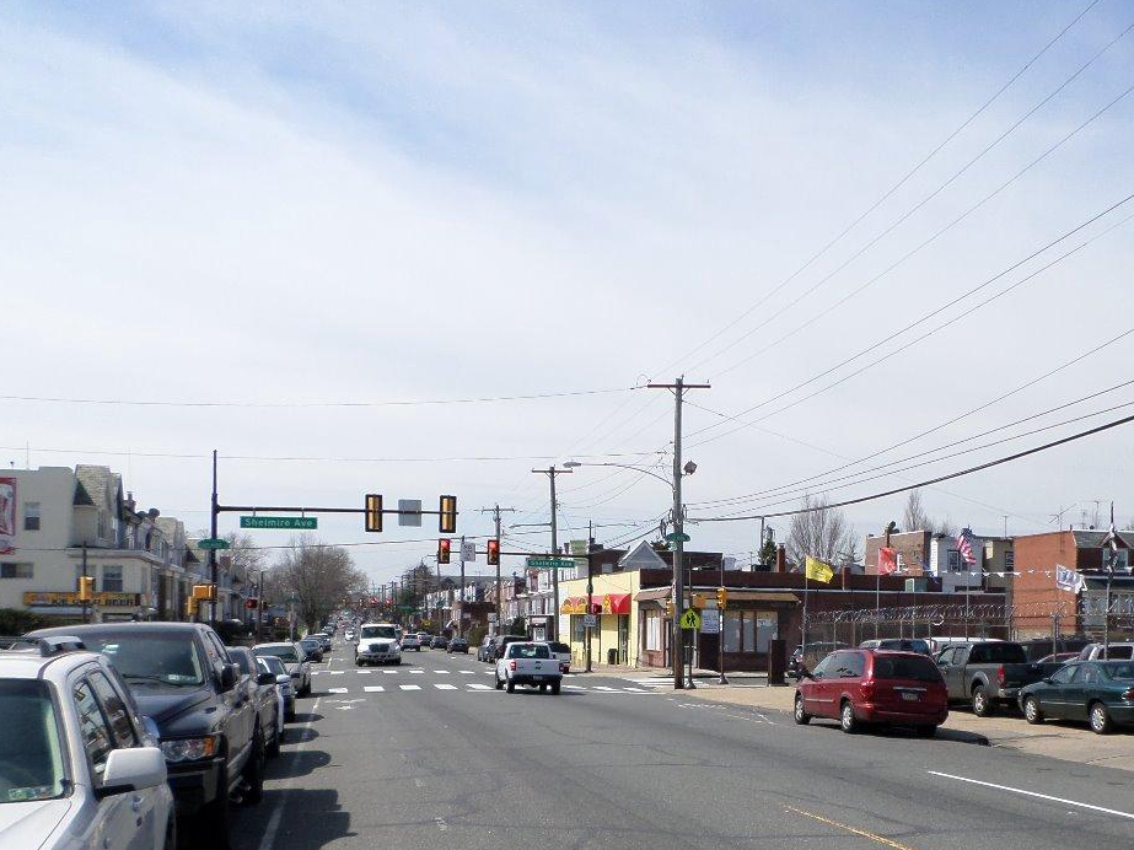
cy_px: 657
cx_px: 731
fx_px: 1277
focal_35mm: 39
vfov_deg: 35.8
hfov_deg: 47.3
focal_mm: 4.5
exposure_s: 1/1500
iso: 80
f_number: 2.5
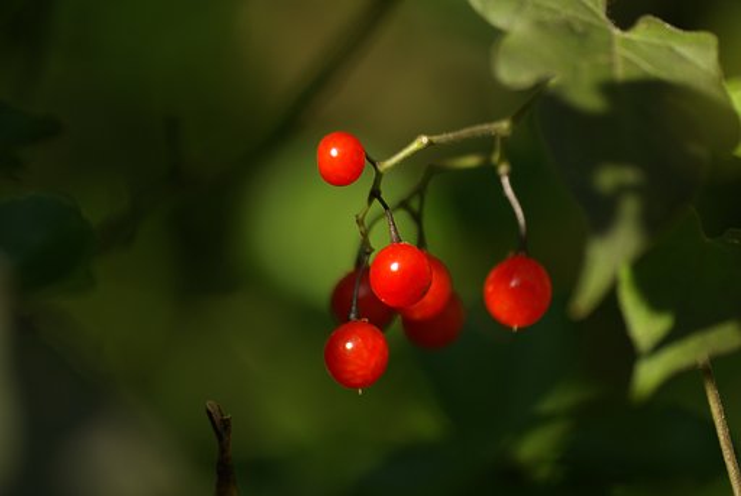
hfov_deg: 7.6
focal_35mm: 270
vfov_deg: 5.1
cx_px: 370
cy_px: 248
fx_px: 5565
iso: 100
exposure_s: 1/250
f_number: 3.5
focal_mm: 180
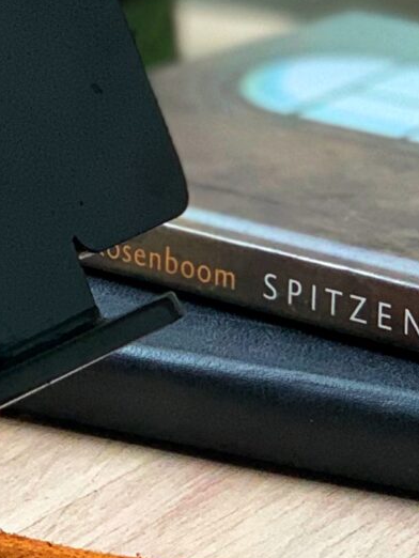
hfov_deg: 5.8
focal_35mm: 255
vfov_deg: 7.7
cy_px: 73
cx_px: -95
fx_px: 4112
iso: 125
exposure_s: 1/85
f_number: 2.4
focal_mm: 6
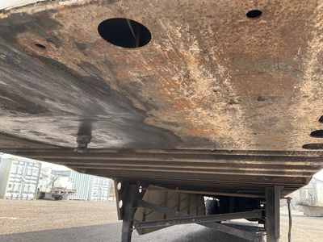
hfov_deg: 61.7
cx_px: 162
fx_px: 271
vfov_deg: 48.2
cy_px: 121
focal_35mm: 29
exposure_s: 1/172
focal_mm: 3
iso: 32
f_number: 1.8
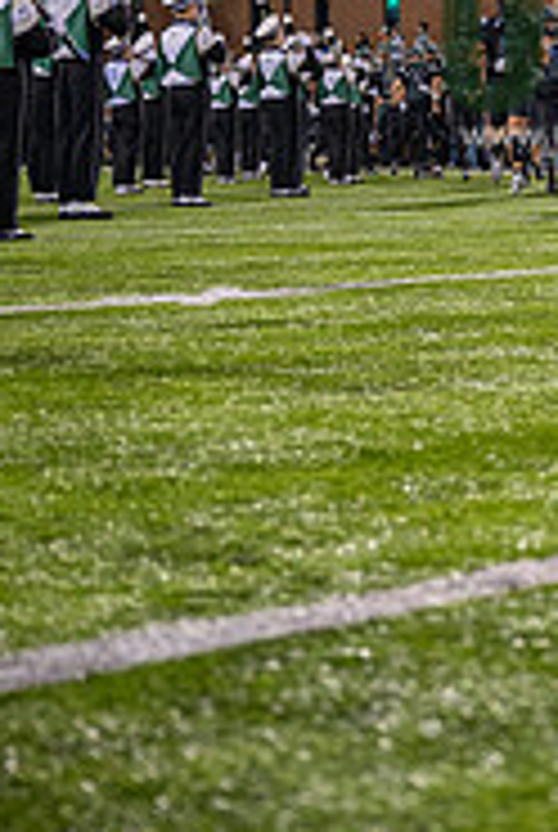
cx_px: 644
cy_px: 40
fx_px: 2362
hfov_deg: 13.2
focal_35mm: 102
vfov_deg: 19.5
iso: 1250
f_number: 3.2
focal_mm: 42
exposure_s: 1/500
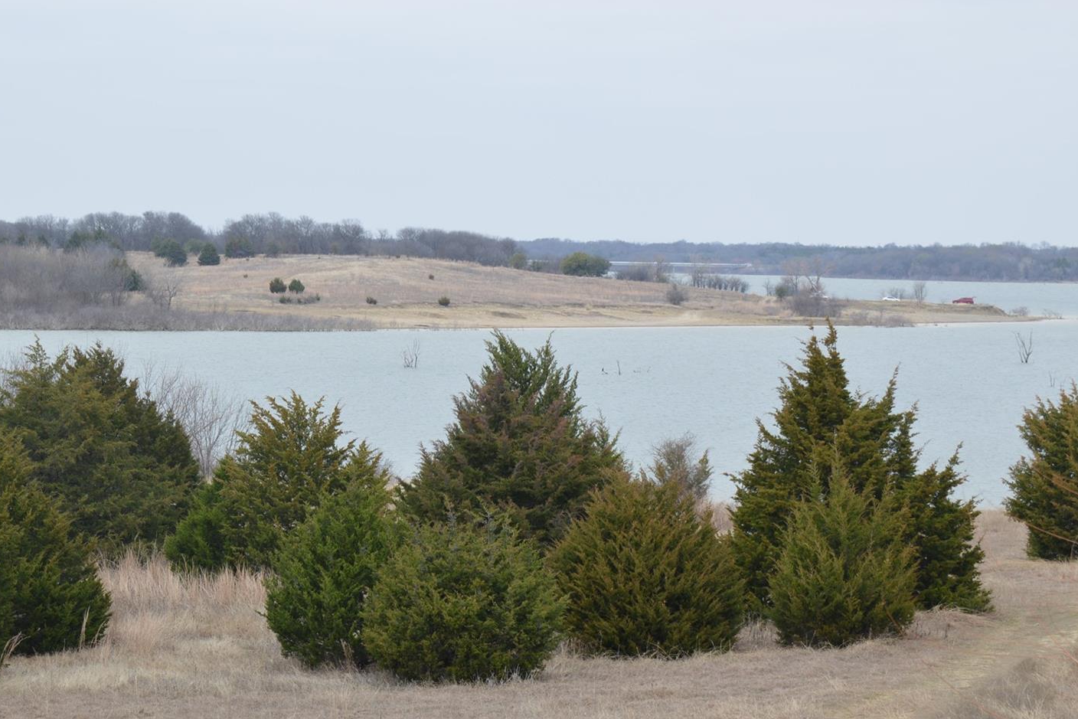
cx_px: 347
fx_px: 3264
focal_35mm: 109
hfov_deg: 18.7
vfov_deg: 12.5
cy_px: 506
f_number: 7.1
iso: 100
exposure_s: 1/200
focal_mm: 50
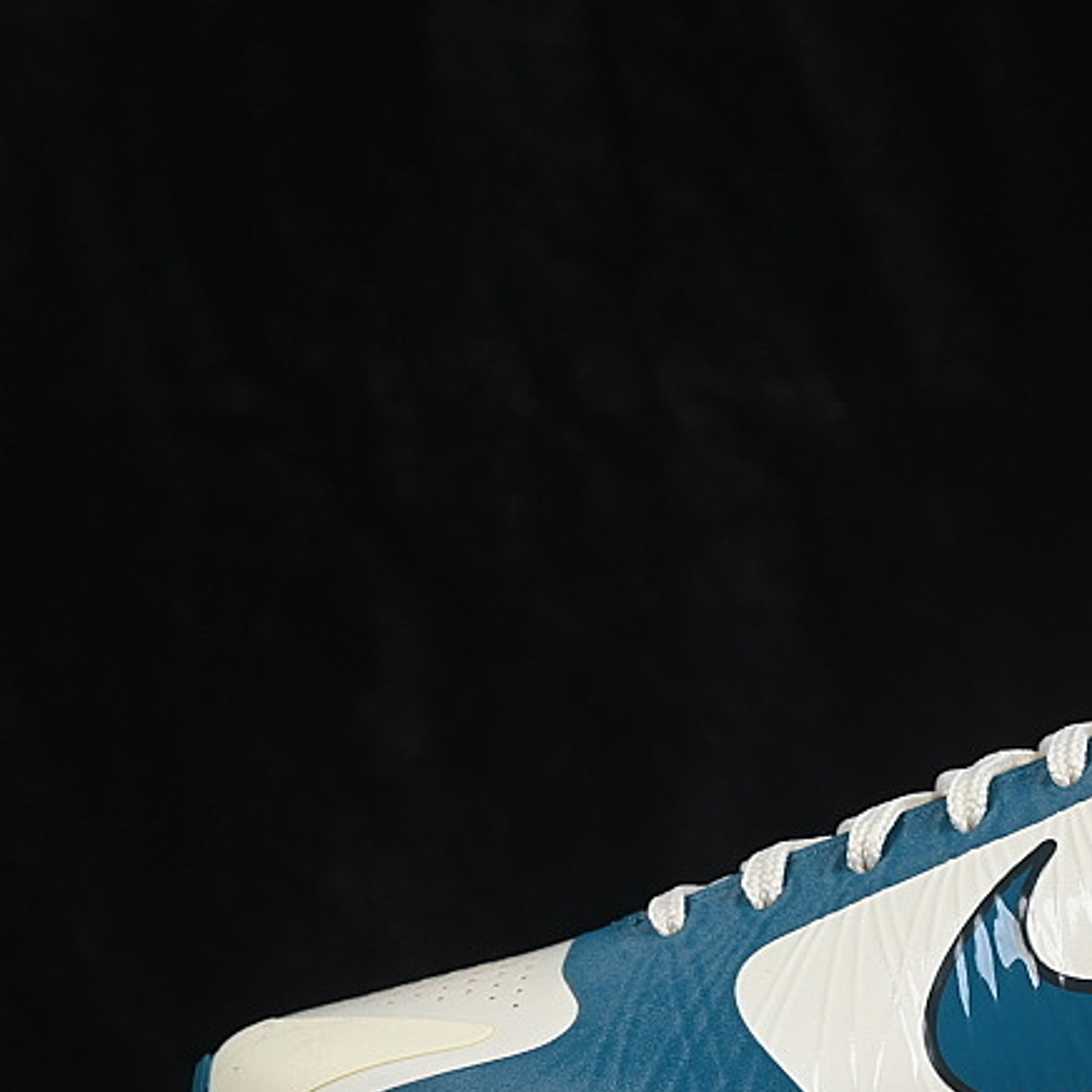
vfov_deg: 11.0
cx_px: 1140
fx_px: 5639
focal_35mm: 158
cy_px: 784
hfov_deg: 10.9
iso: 160
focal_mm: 50
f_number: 8
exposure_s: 1/80
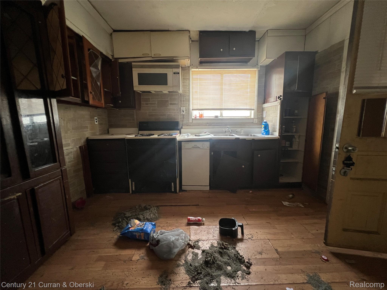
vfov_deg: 89.9
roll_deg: -0.4
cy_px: 145
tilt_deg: -8.7
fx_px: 145
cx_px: 194
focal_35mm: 13
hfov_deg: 106.2
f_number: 1.8
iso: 320
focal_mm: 1.57
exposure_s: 1/60
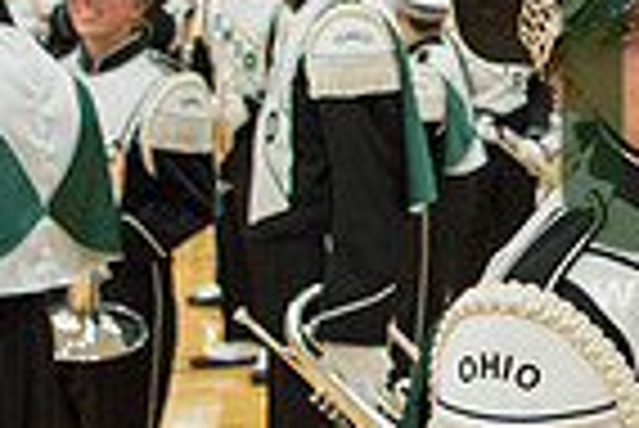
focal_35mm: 98
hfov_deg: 18.8
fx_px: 1741
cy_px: 133
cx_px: 900
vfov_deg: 14.0
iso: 2000
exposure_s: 1/320
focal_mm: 24
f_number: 3.2
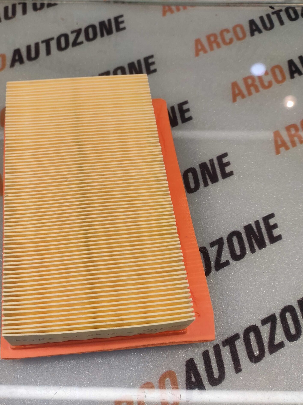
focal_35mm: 23
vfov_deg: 73.8
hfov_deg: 57.6
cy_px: 220
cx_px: 102
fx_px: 269
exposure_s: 1/50
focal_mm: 4.74
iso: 125
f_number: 1.79
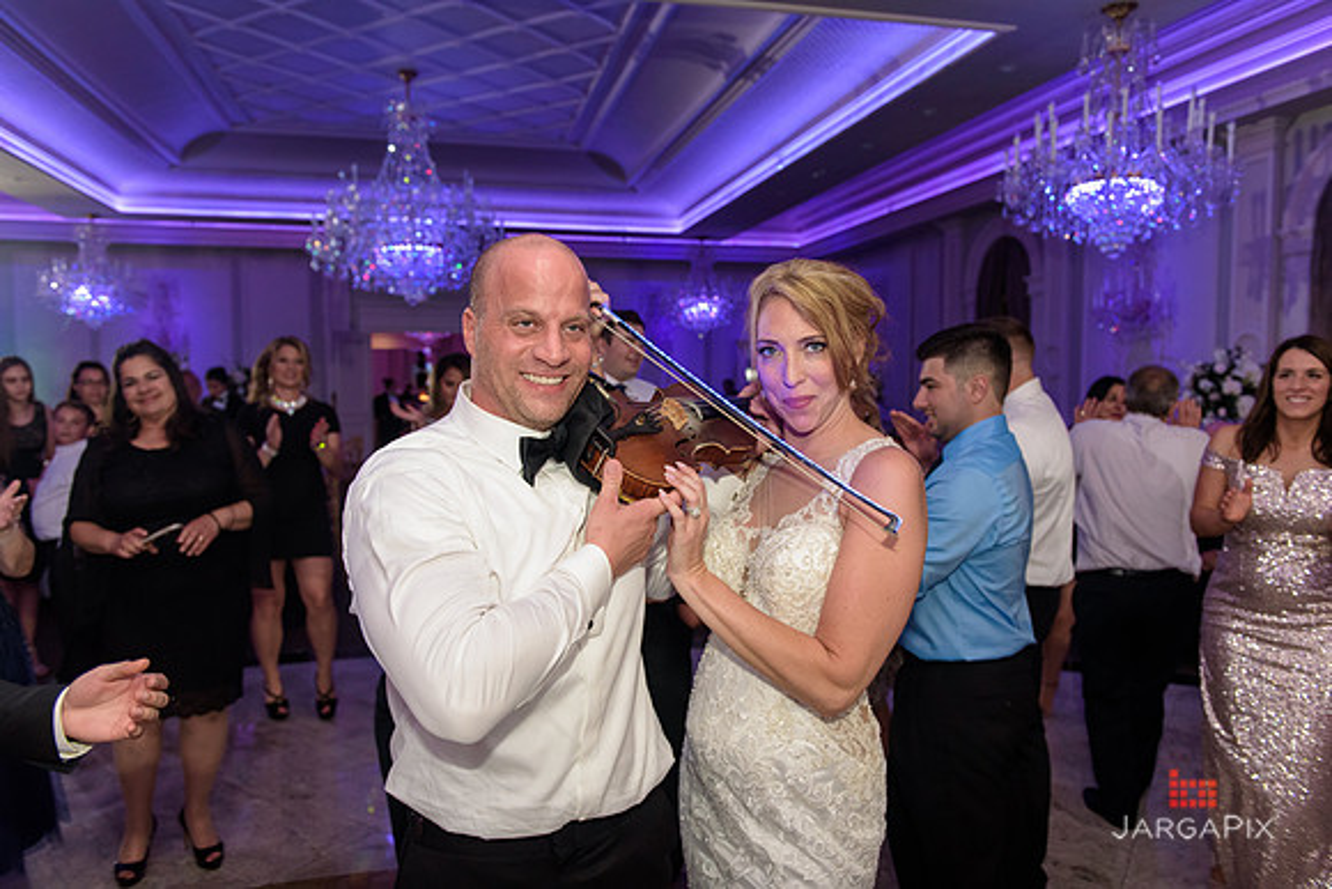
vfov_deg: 49.6
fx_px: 962
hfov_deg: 69.4
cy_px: 444
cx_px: 666
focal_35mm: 26
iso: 1600
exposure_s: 1/125
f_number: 3.2
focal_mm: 26
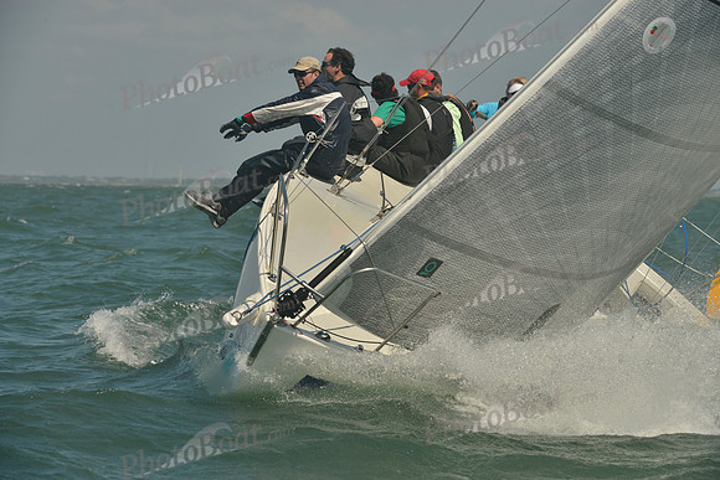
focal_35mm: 200
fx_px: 4001
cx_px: 360
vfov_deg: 6.9
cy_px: 240
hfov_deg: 10.3
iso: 280
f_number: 10
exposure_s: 1/1250
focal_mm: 200
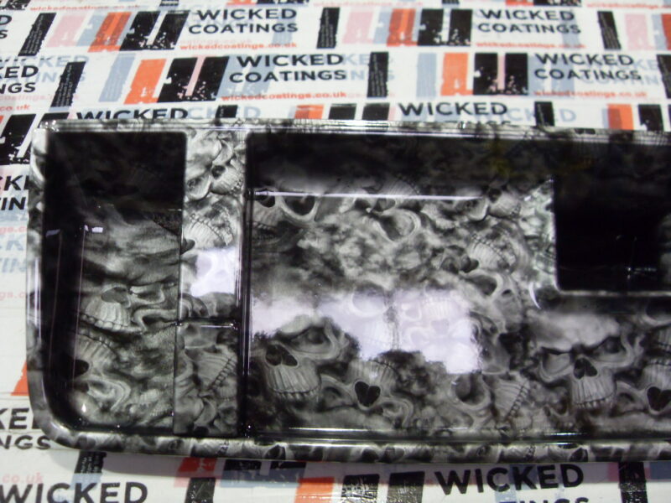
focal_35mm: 35
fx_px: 678
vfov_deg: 40.7
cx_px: 336
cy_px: 252
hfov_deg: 52.6
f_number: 2.8
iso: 200
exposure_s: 1/15
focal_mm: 6.3
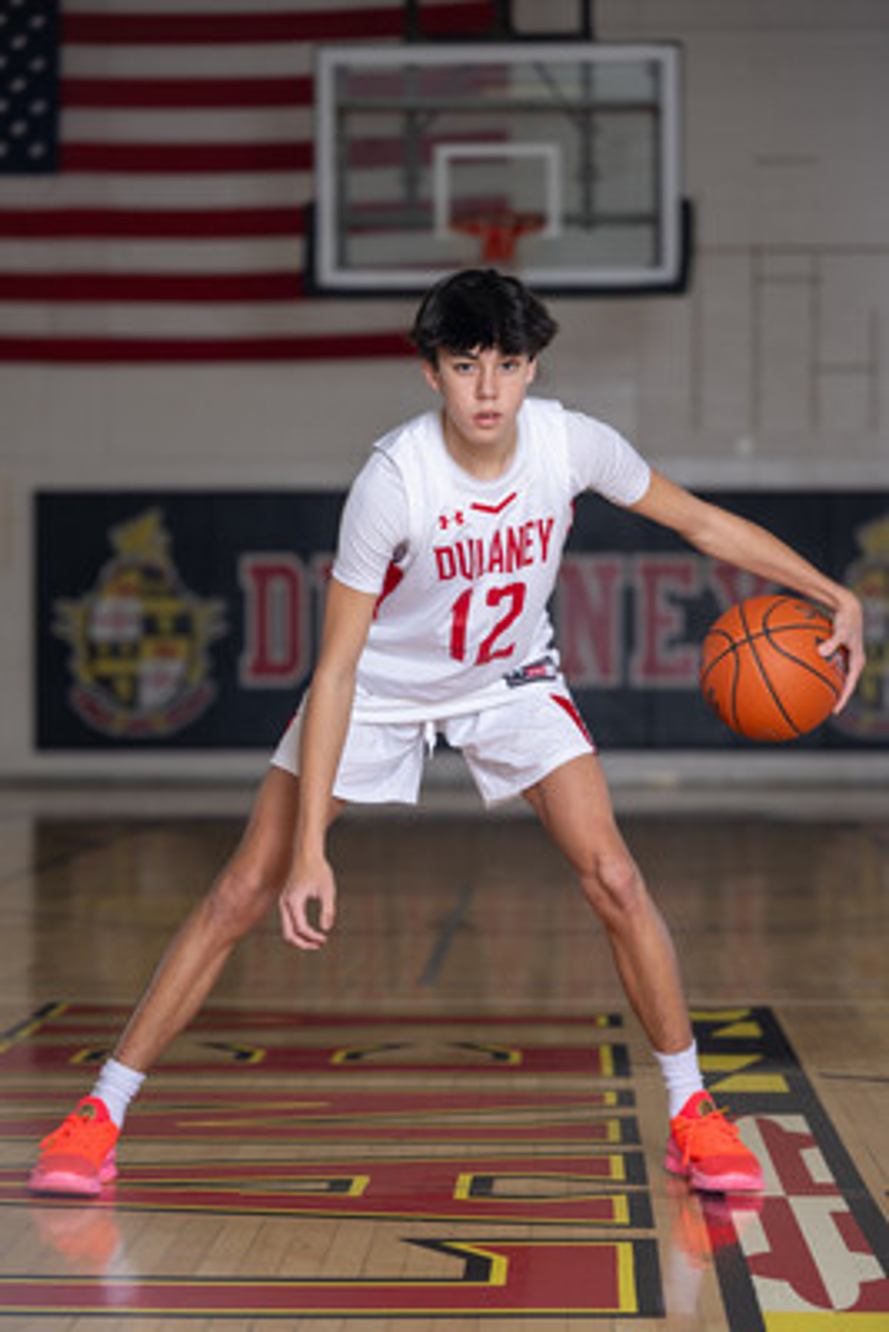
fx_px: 3368
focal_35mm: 91
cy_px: 666
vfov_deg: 22.4
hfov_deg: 15.0
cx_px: 444
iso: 50
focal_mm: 91
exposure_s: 1/100
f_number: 2.8
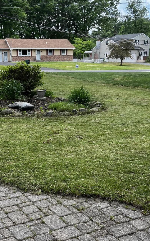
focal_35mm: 44
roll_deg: +2.0
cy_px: 152
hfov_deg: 28.6
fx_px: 288
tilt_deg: -19.3
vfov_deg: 44.9
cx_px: 31
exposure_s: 1/571
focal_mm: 5.1
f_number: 1.6
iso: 50
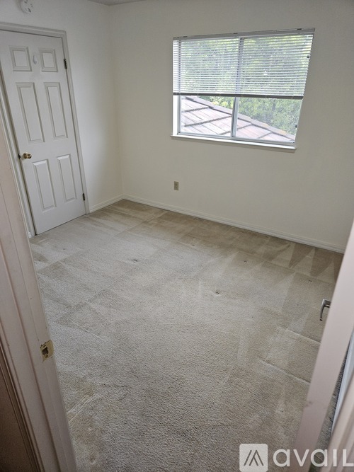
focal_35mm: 23
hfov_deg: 58.9
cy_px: 236
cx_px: 177
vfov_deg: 73.9
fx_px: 314
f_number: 1.8
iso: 64
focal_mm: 5.4
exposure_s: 1/60
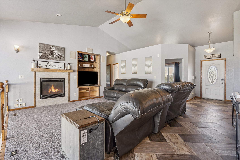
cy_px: 80
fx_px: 107
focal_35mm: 16
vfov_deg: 73.7
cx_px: 120
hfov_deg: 96.7
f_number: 9
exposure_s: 1/10
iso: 400
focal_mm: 16
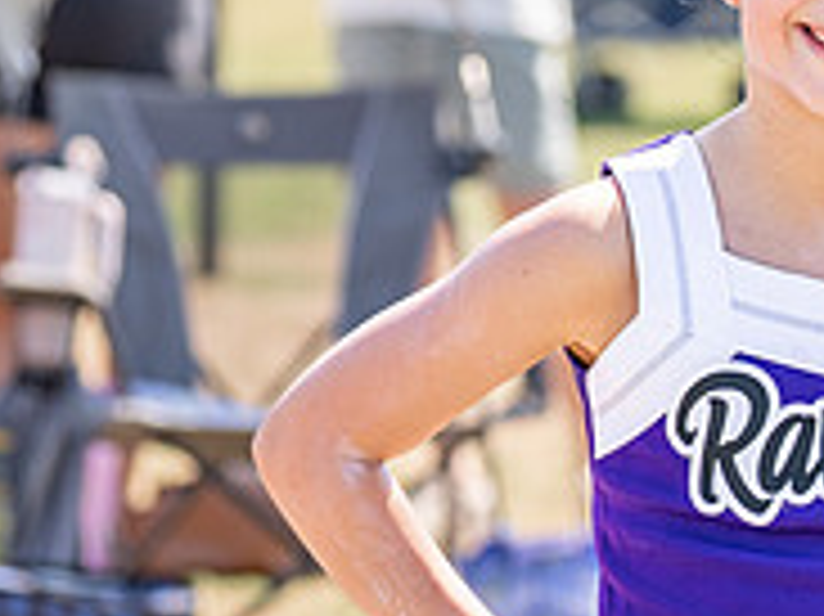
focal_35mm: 273
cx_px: 806
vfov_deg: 5.4
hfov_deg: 7.2
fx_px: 6494
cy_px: 180
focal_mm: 70
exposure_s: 1/1600
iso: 160
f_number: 2.8
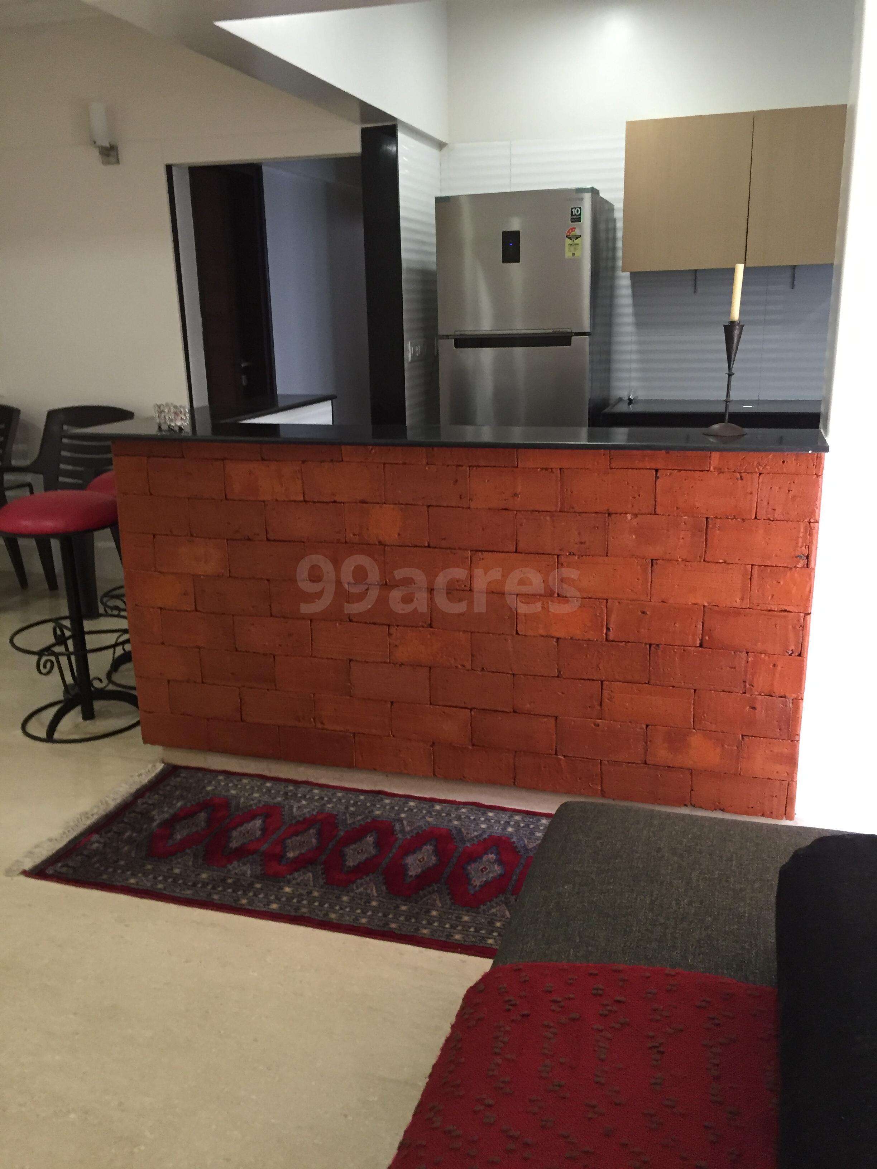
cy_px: 584
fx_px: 980
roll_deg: +1.0
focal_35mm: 29
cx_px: 438
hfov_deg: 48.2
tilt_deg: -15.6
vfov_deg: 61.7
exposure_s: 1/33
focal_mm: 4.15
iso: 250
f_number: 2.2
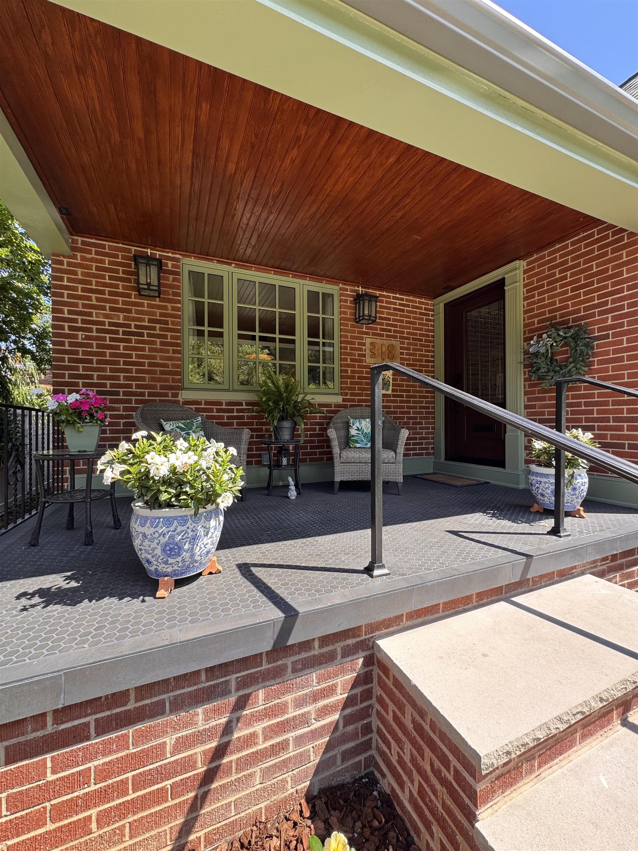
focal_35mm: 14
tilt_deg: -0.5
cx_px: 319
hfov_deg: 85.7
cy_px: 426
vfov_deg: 102.1
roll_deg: +1.2
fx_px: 344
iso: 40
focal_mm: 2.22
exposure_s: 1/257
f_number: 2.2
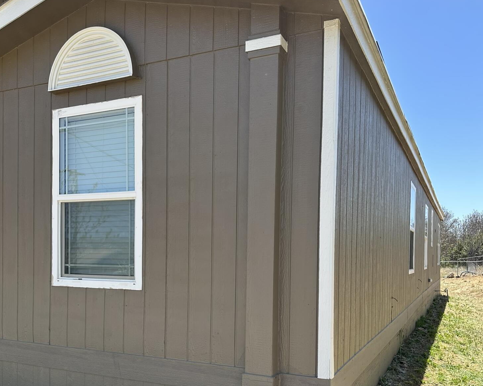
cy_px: 263
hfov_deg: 55.7
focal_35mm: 32
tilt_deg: -0.9
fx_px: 457
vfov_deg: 45.0
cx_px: 243
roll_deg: -1.0
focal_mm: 6.86
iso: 80
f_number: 1.78
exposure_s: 1/1495
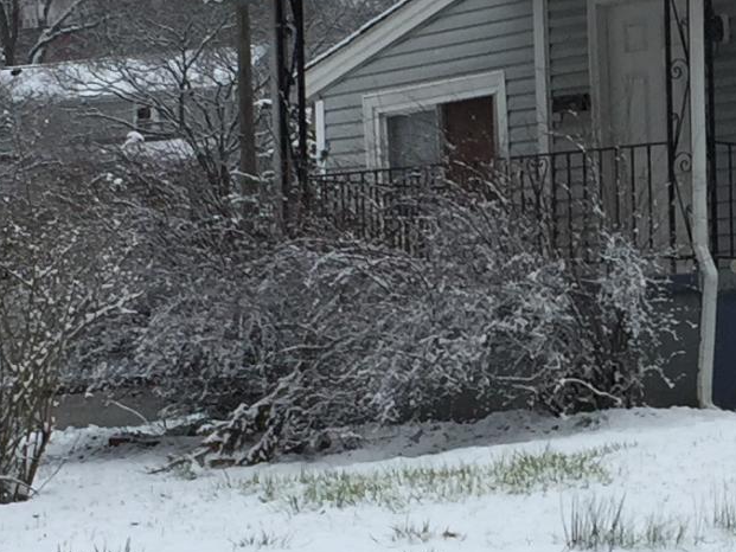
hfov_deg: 13.9
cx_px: 691
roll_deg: +1.5
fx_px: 2977
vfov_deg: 10.6
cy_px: 432
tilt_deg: +1.6
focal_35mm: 140
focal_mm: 4.15
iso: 32
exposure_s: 1/942
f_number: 2.2
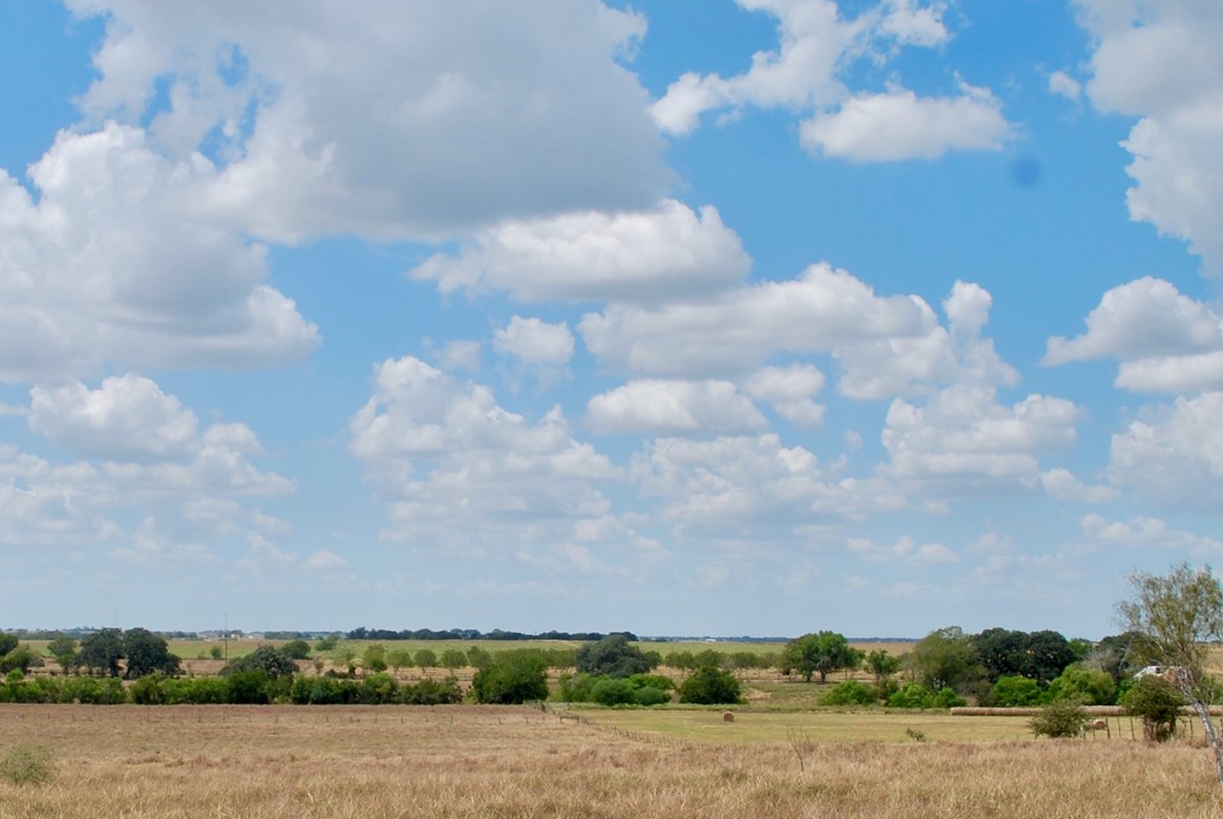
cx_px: 475
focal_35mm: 64
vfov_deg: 21.3
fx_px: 2177
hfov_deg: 31.3
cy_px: 475
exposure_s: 1/320
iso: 100
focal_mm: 22
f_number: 9
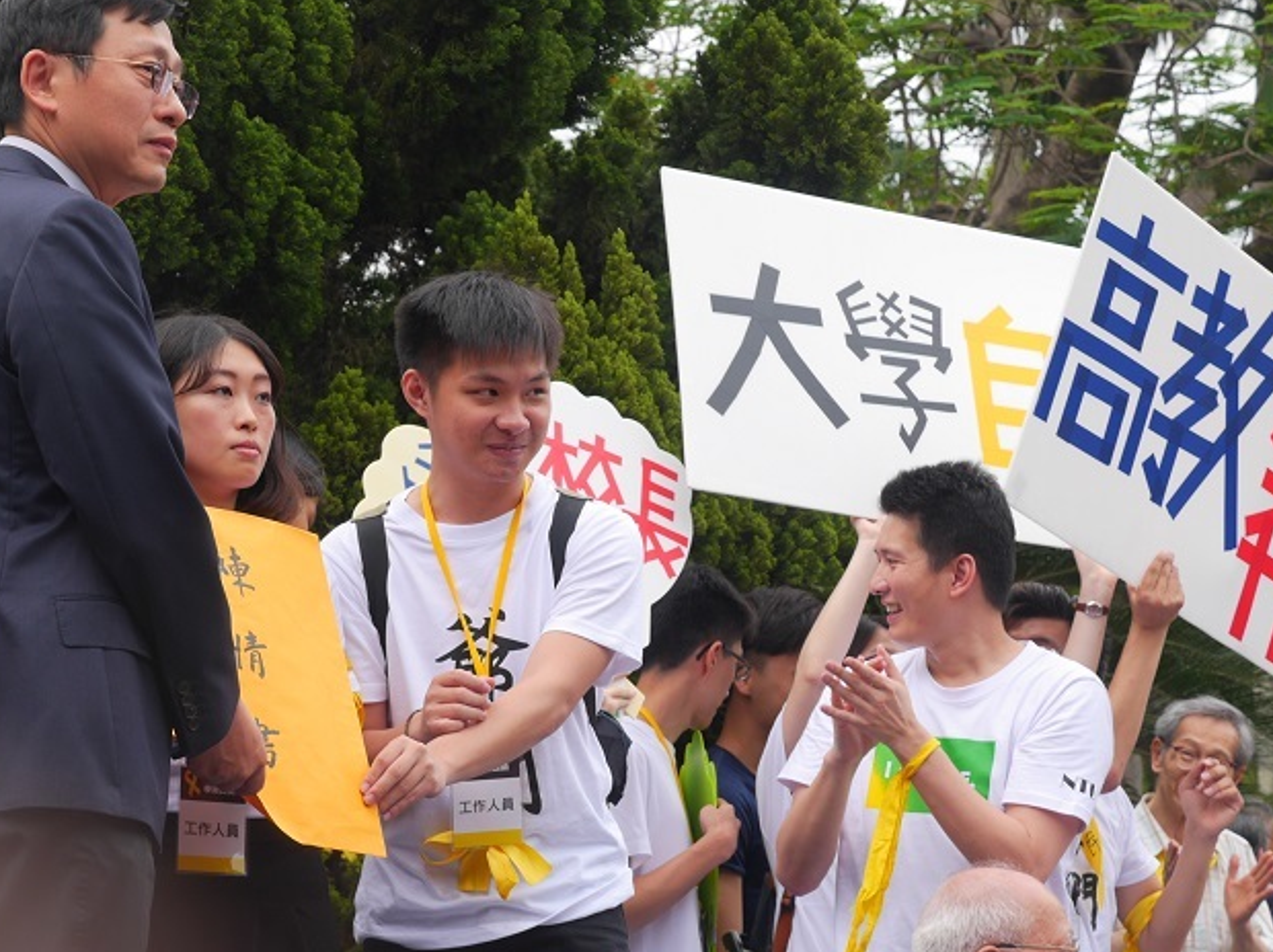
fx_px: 3528
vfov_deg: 15.4
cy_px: 522
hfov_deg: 20.4
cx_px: 452
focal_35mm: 96
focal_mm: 35
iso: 200
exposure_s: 1/160
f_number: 5
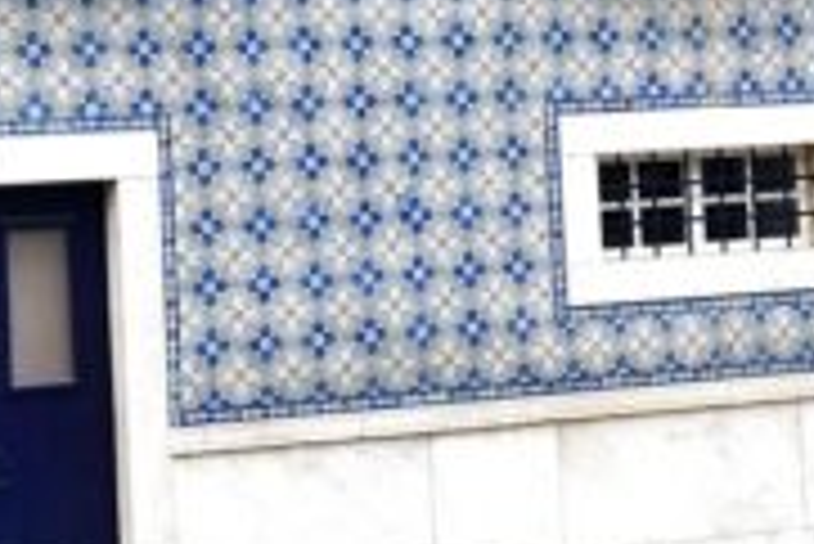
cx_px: 130
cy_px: -52
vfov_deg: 9.9
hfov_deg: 14.7
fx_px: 3123
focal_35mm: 138
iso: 100
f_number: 5.6
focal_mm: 26
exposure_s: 1/200
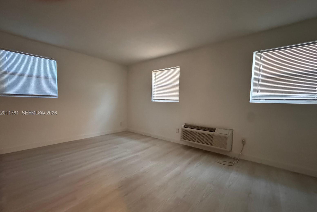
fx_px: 132
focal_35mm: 15
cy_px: 113
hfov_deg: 100.4
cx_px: 157
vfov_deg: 77.2
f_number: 2.2
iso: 1250
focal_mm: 2.22
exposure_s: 1/60
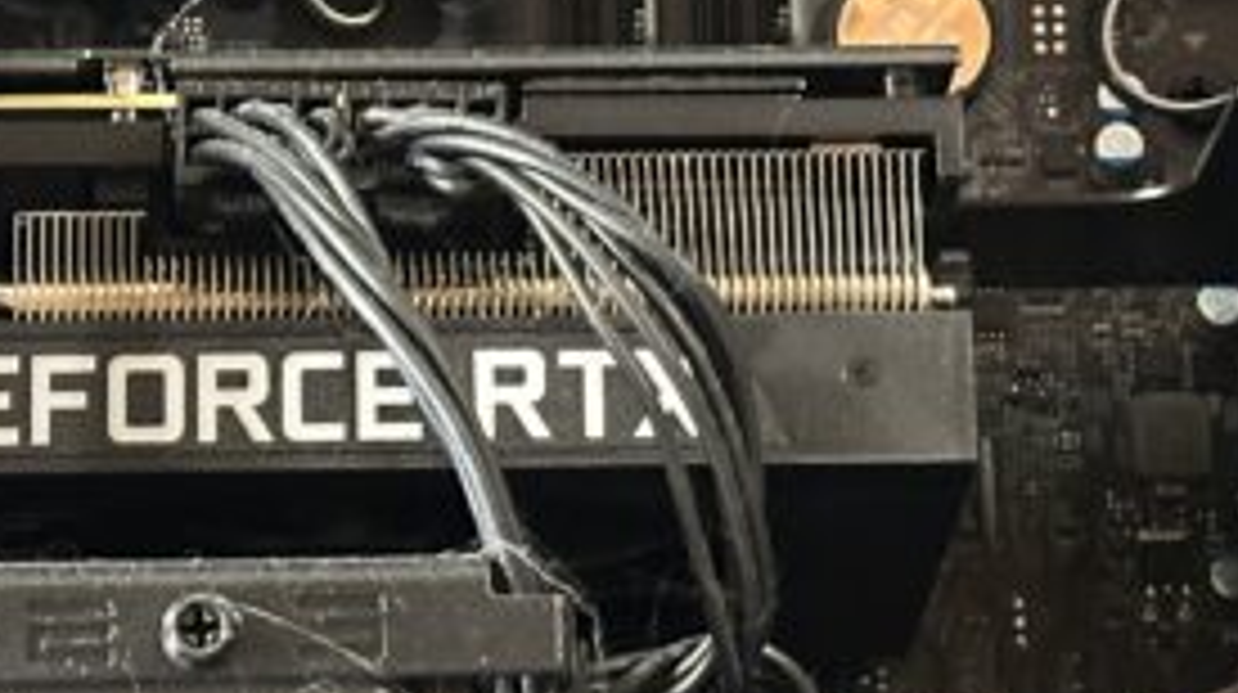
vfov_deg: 6.1
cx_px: 473
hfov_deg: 11.1
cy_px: -320
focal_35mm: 195
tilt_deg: -69.1
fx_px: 6394
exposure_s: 1/25
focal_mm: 6.86
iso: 500
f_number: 1.78
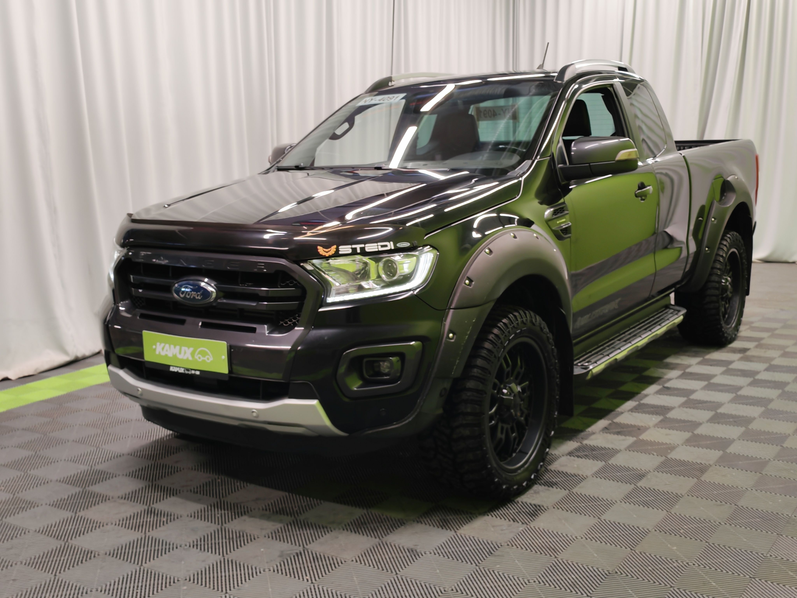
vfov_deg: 34.3
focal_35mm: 42
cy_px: 299
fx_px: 967
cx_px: 398
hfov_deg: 44.8
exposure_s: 1/100
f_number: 1.9
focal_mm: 6.12
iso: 500
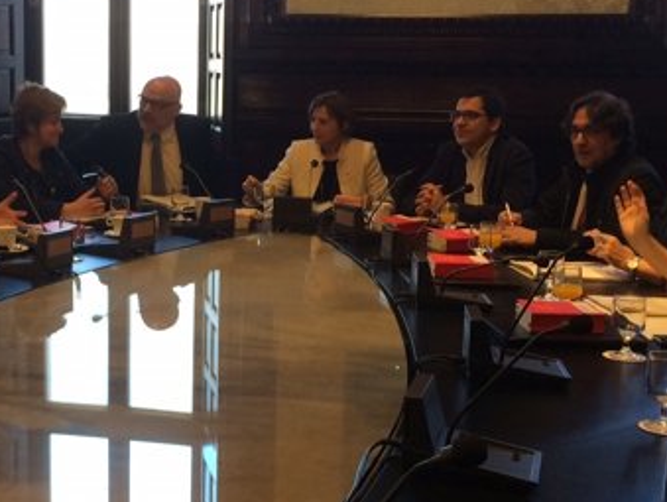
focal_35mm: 59
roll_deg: -0.8
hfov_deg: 32.2
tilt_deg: -6.6
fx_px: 1138
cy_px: 228
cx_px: 181
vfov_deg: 24.9
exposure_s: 1/33
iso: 40
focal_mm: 4.15
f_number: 2.2
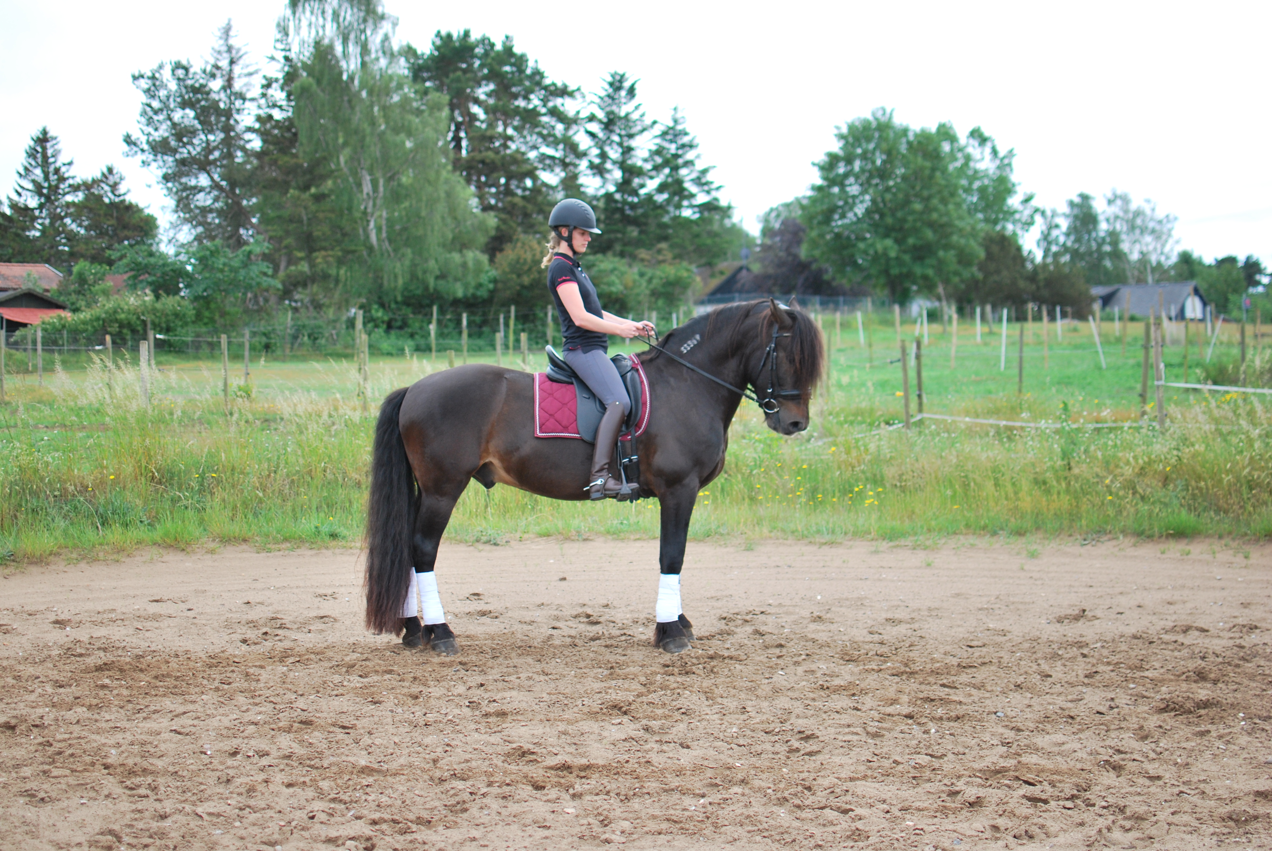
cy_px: 426
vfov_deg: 25.8
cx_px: 636
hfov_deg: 37.8
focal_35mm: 52
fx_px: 1857
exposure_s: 1/3200
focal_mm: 35
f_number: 1.8
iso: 200
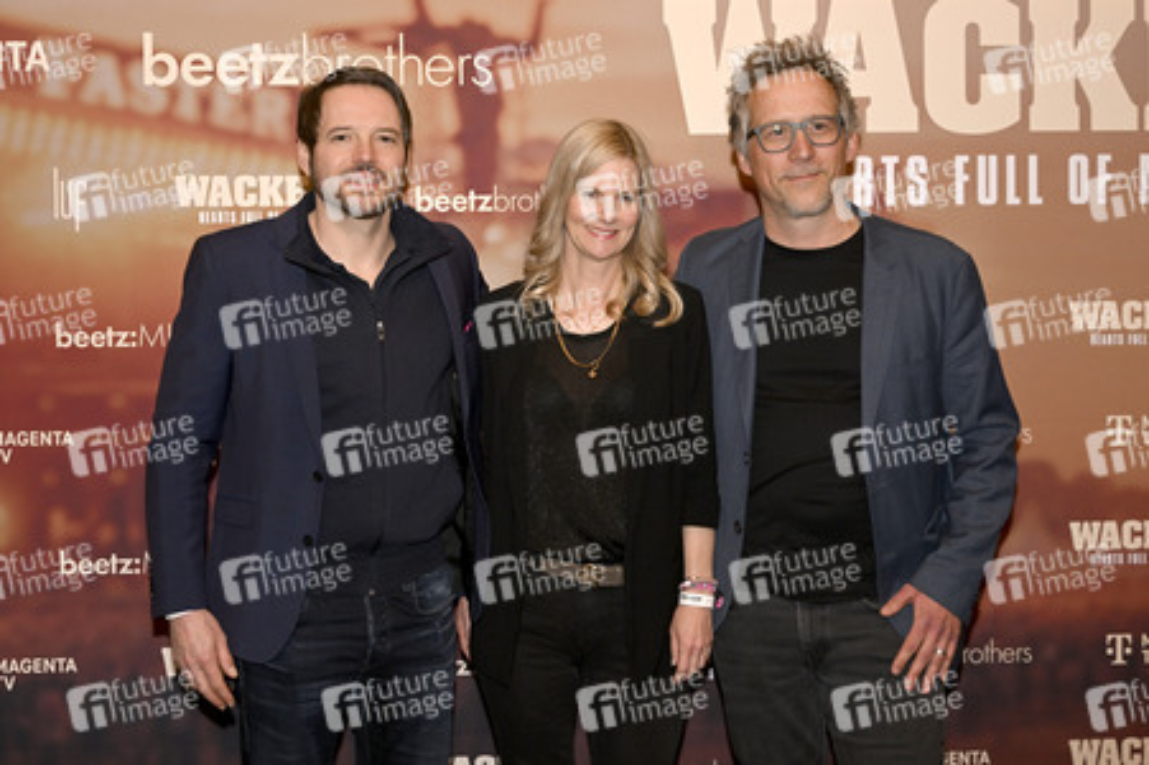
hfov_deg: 43.6
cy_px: 382
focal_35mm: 45
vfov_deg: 29.8
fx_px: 1435
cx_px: 574
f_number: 5.6
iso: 1250
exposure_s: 1/160
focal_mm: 45
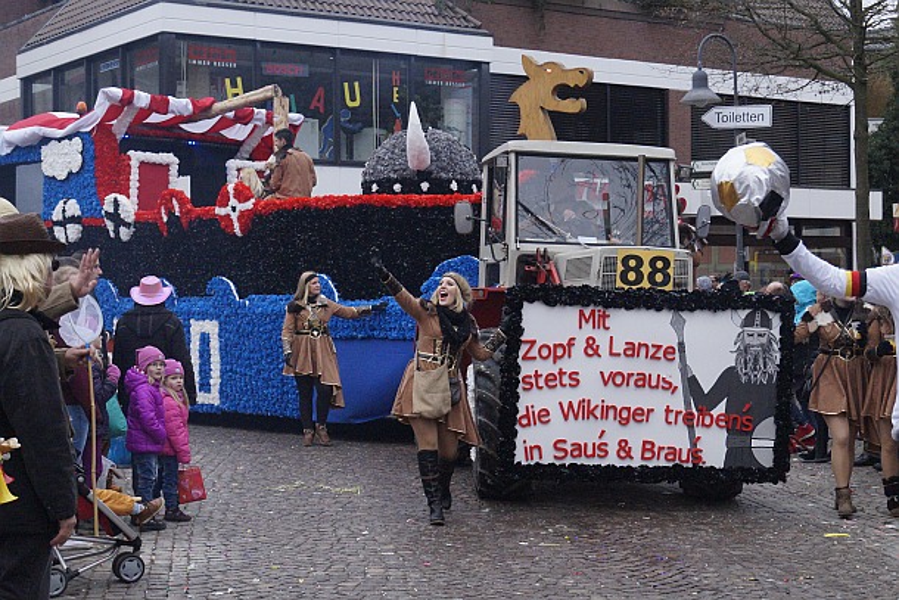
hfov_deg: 33.4
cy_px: 300
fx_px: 1499
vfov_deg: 22.6
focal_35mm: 60
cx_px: 450
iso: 3200
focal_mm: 40
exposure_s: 1/500
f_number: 9
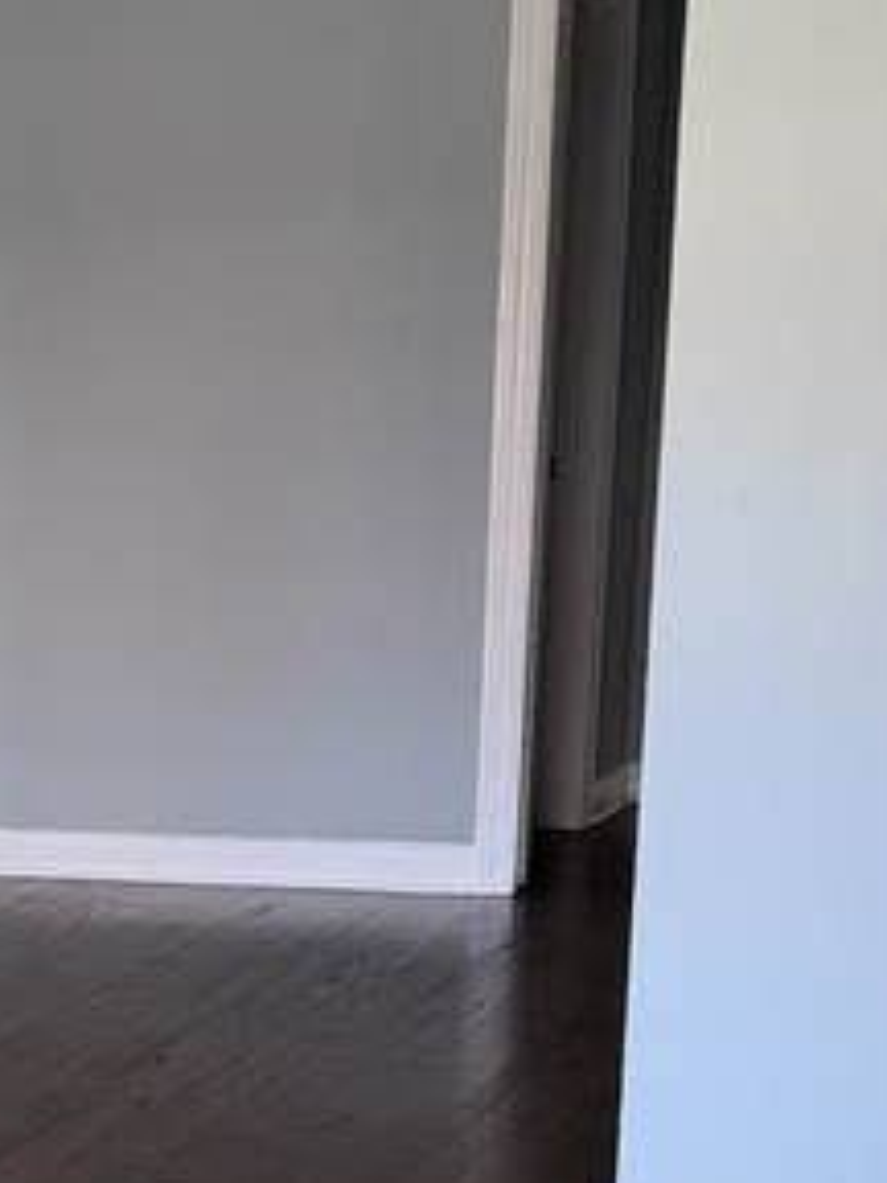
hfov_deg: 14.3
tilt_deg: -15.2
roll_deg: +3.3
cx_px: -743
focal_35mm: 90
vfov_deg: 20.9
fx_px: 3075
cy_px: 1224
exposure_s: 1/105
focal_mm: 6.76
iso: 200
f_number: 1.78
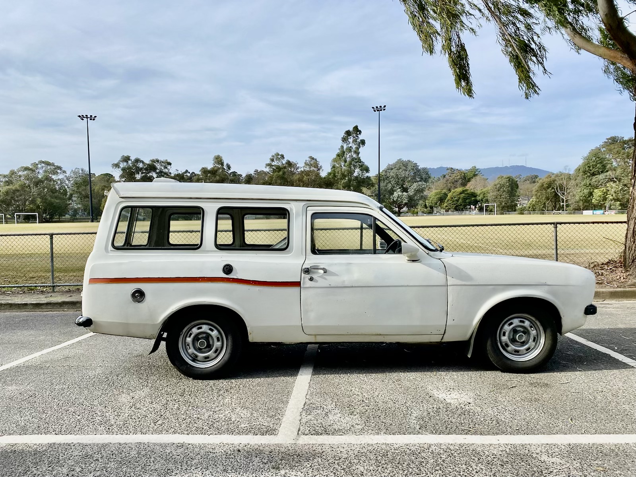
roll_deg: +1.6
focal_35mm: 26
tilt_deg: -5.2
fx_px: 478
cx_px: 318
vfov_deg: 53.1
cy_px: 238
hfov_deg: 67.3
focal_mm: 4.25
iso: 32
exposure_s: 1/2410
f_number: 1.8
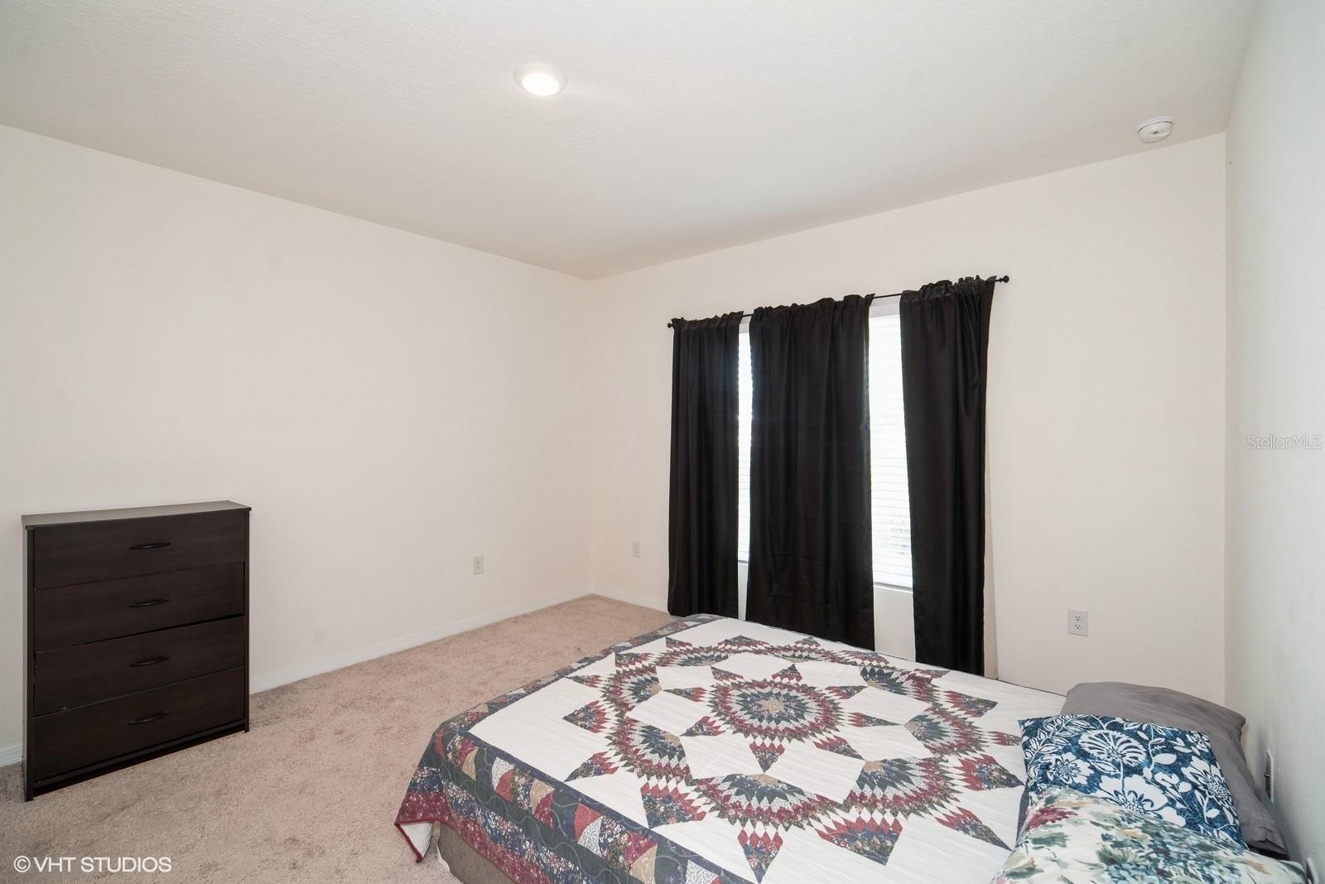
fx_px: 552
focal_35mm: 15
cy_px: 442
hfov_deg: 100.4
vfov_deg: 77.3
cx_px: 662
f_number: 8
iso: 200
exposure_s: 1/8
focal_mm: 15
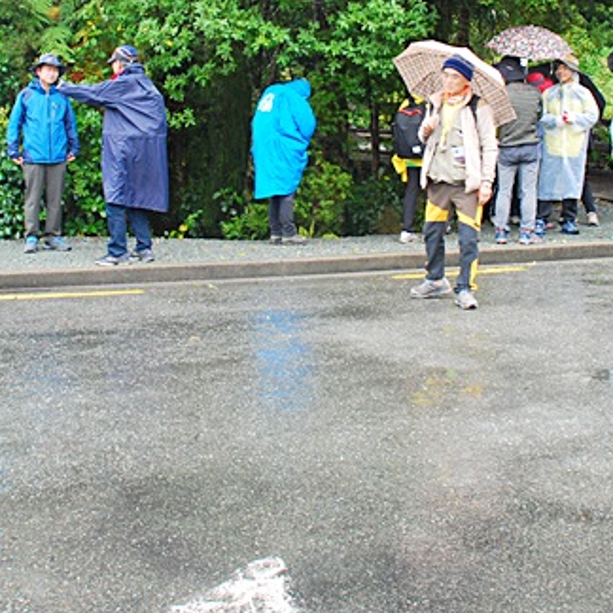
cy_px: 119
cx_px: 280
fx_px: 1262
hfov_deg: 27.3
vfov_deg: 26.8
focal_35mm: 63
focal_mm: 20
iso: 400
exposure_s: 1/60
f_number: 6.3
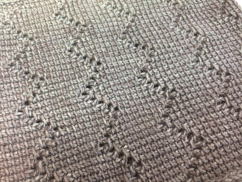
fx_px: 203
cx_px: 121
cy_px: 91
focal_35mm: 29
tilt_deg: -64.9
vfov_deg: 48.2
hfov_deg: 61.7
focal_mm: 4.15
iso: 125
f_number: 2.2
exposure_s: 1/30
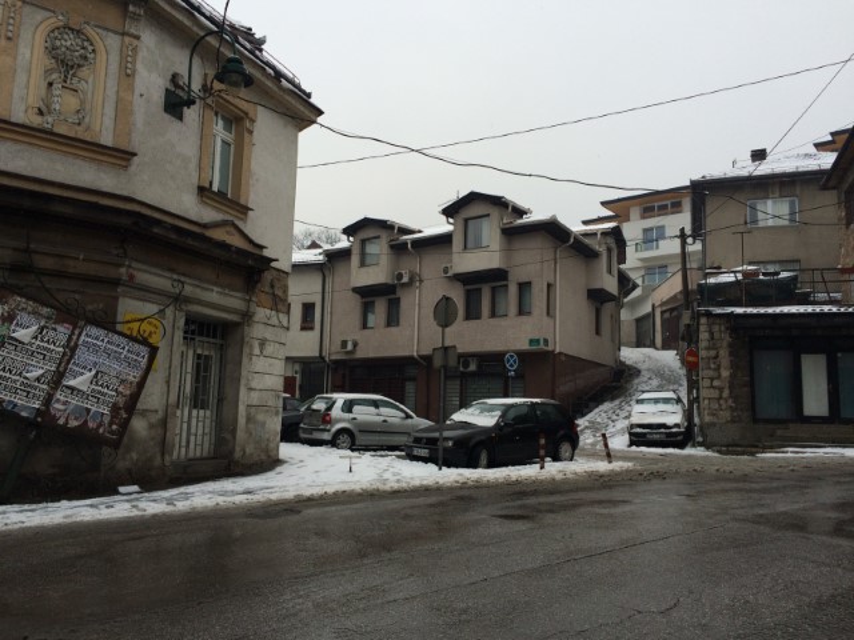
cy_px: 320
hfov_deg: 61.7
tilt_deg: +9.3
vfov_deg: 48.2
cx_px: 427
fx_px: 715
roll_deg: +0.0
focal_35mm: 29
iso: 32
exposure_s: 1/651
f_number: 2.2
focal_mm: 4.15
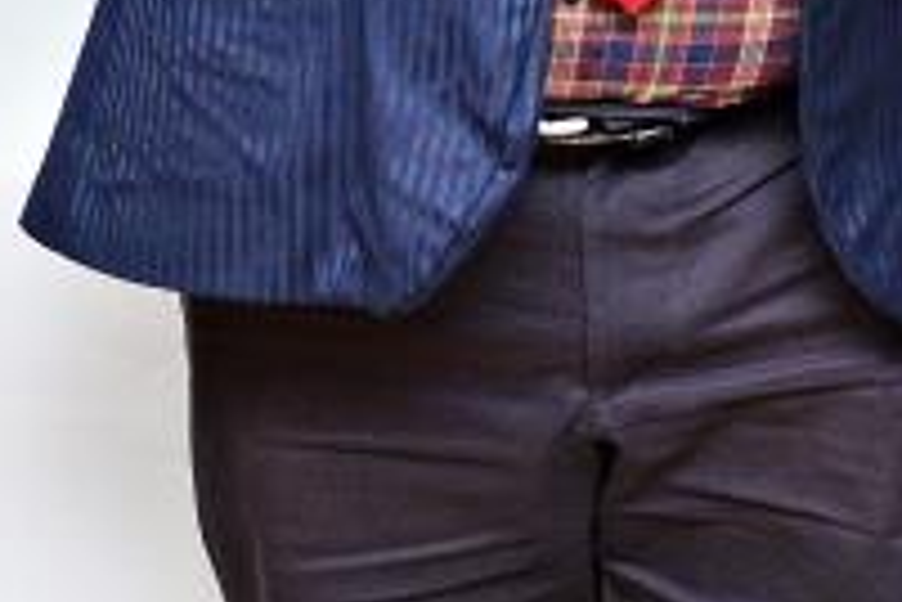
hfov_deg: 14.1
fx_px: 3583
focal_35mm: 143
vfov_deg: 9.0
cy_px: -658
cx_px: 911
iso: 2500
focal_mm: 28
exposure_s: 1/160
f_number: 5.6
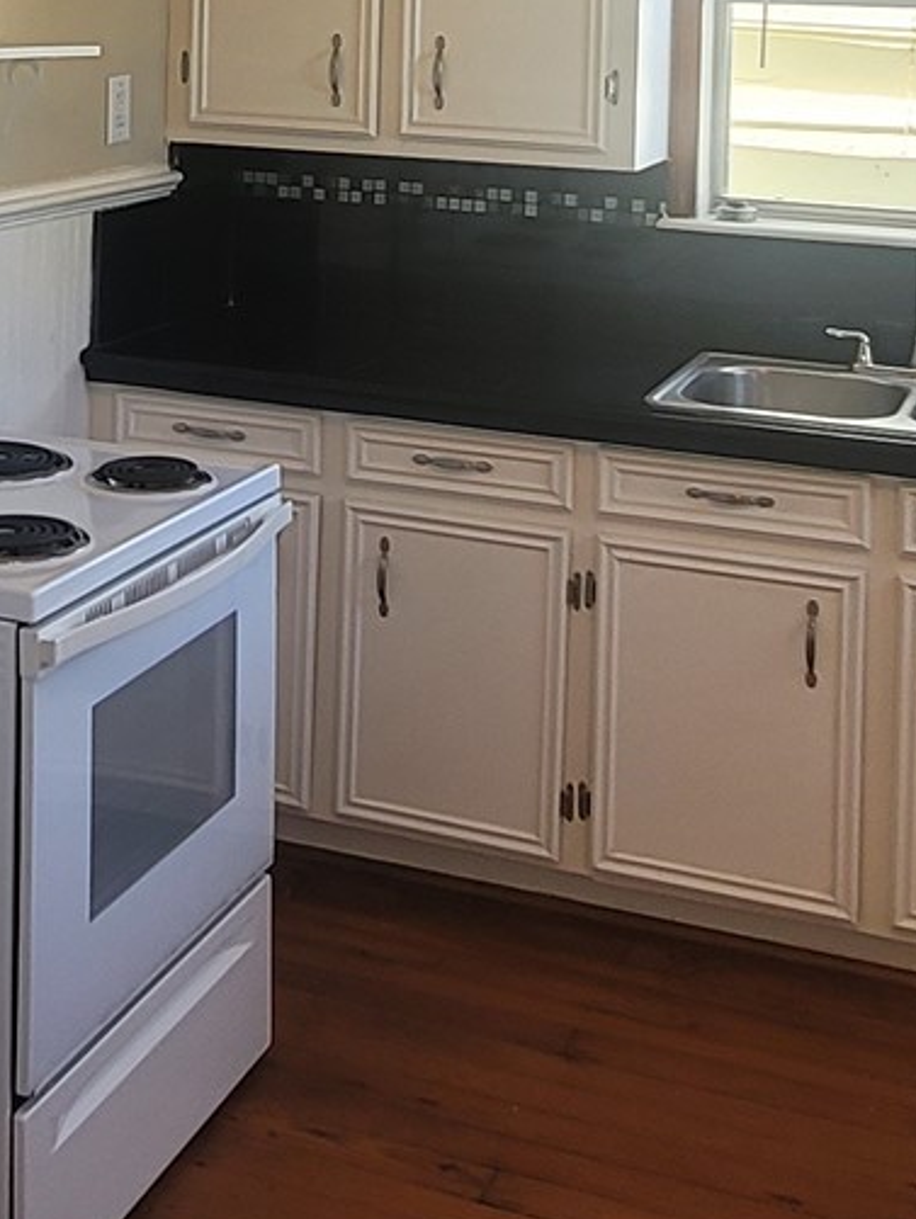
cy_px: 10
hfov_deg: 27.0
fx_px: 1868
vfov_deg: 33.2
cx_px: 190
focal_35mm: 53
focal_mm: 2.2
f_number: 2.2
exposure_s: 1/59
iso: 80
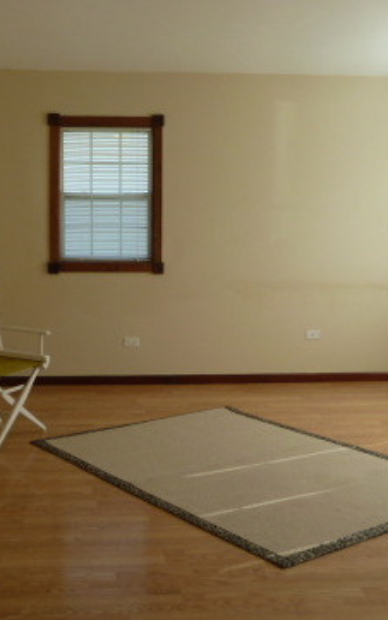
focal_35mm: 47
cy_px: 311
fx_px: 794
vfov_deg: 42.6
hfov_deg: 27.3
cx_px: 141
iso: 80
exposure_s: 1/60
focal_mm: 4.1
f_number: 3.3
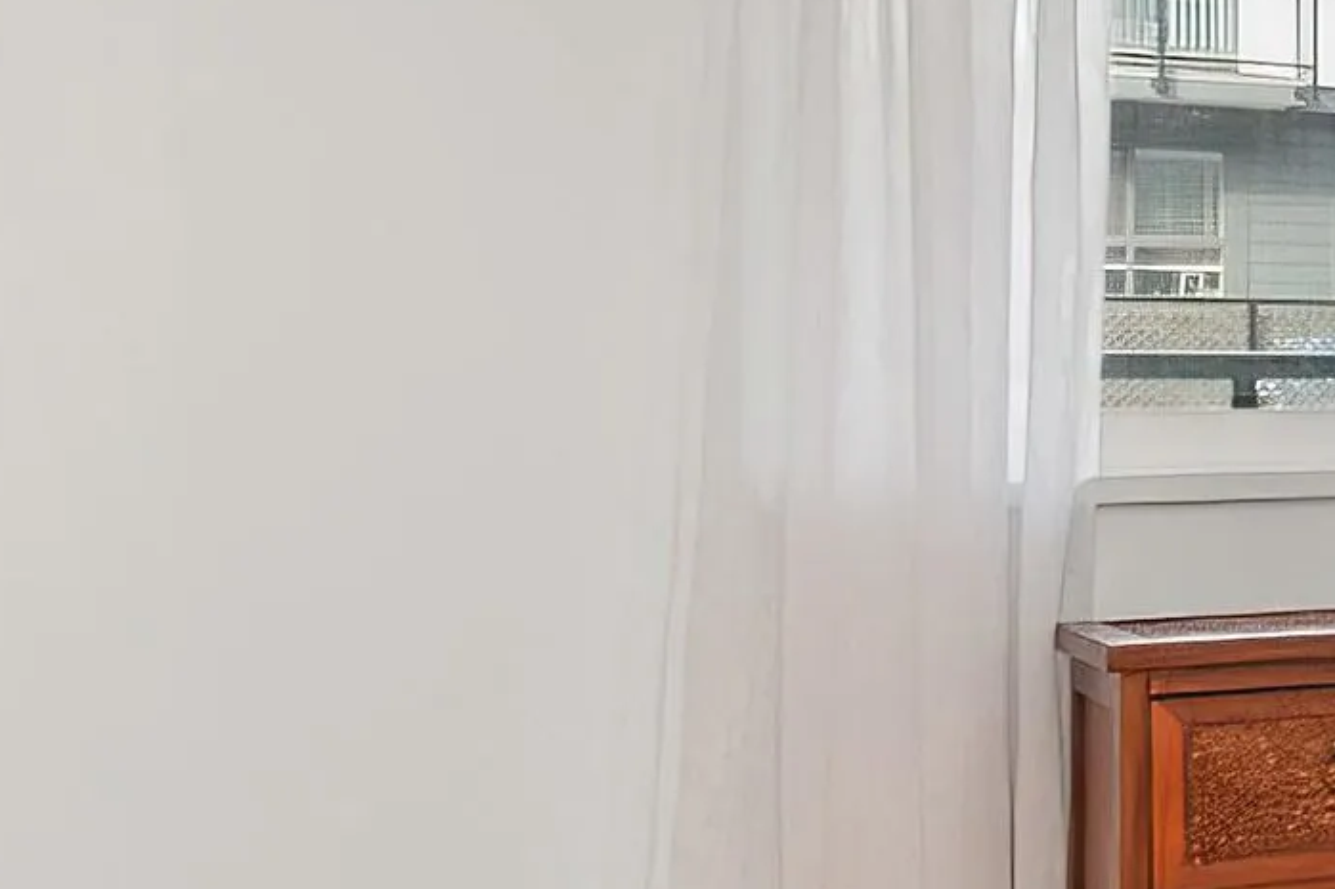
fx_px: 2447
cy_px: 434
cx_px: 2636
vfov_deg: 20.6
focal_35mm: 66
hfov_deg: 19.1
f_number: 7.1
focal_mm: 10
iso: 320
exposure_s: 1/30
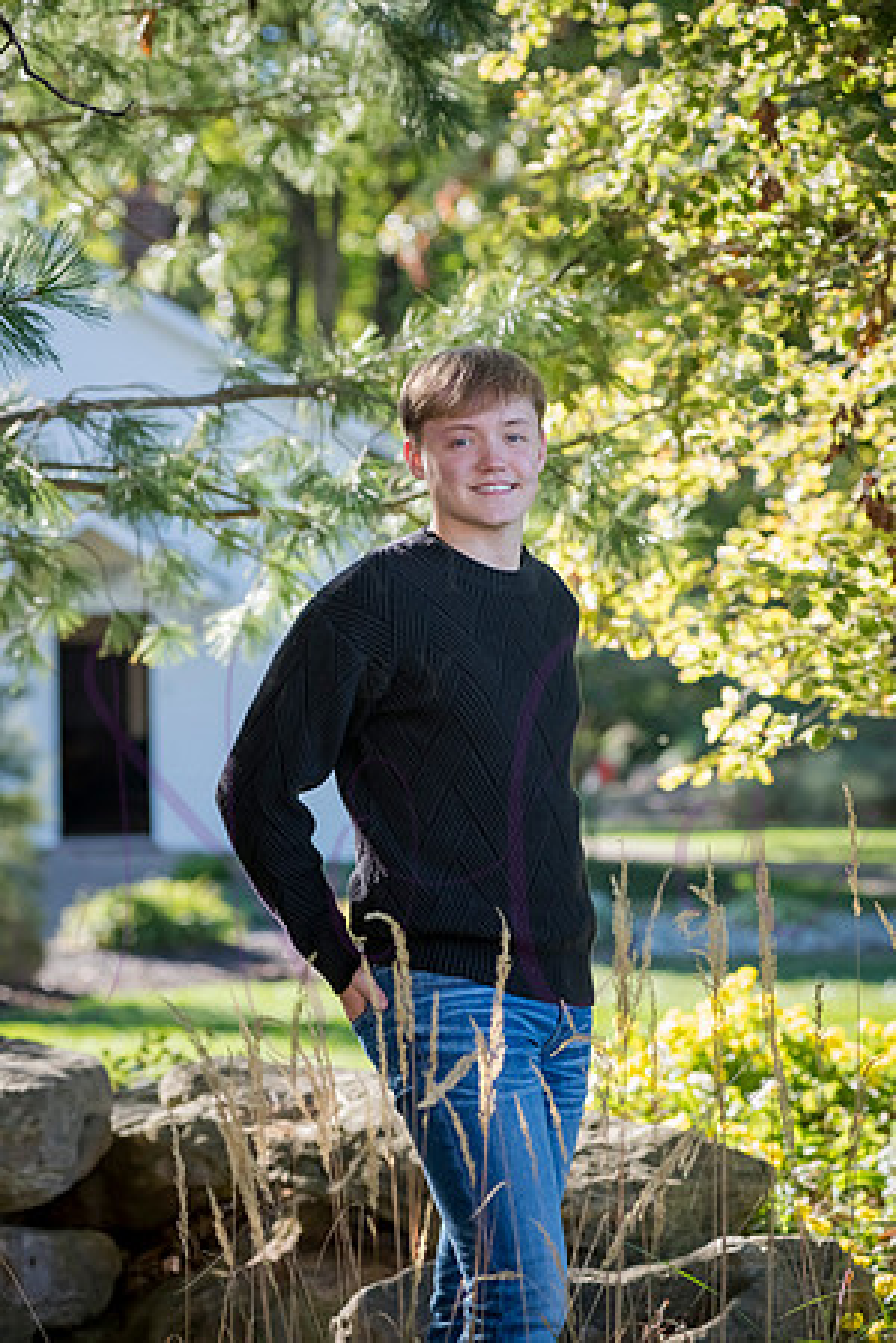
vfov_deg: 19.5
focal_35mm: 105
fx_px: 3920
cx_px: 448
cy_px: 672
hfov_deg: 13.0
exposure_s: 1/800
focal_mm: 105
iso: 800
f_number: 4.5
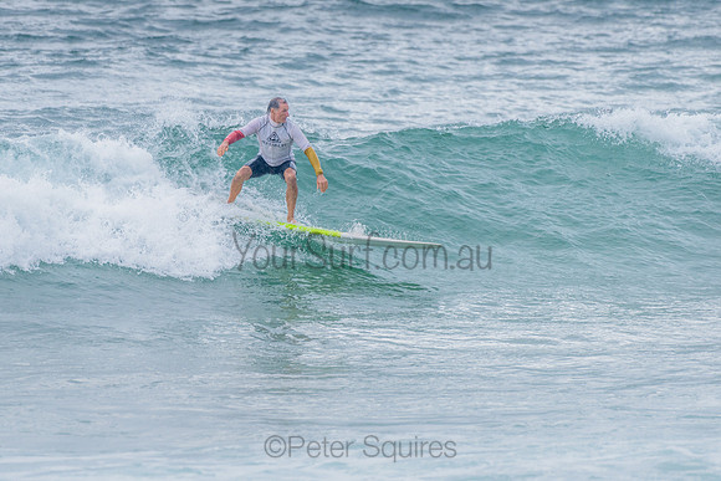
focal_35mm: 613
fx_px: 12280
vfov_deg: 2.2
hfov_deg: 3.4
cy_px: 214
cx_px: 279
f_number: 5.6
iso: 720
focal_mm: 500
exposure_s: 1/2000
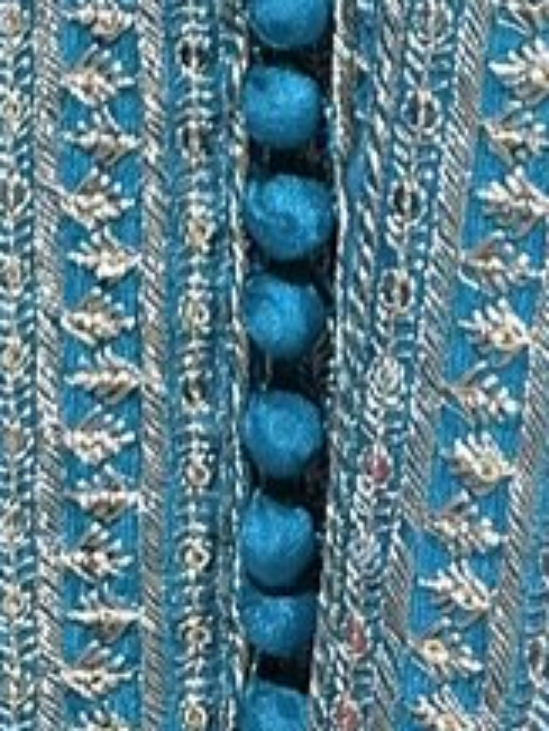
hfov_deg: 9.6
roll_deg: -1.4
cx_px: 431
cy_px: -1422
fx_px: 3274
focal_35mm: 155
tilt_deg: -4.1
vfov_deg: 9.9
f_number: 1.78
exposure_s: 1/60
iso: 400
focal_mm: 6.86
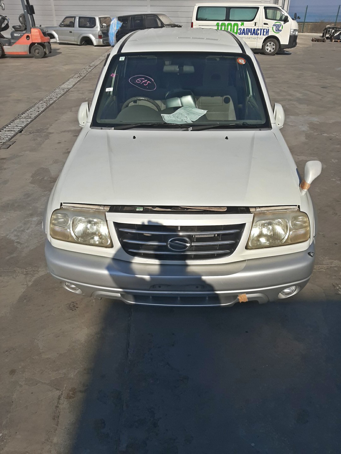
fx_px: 341
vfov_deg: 67.3
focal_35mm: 26
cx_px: 170
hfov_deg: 53.1
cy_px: 227
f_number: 1.7
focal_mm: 3.93
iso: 40
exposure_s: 1/4854
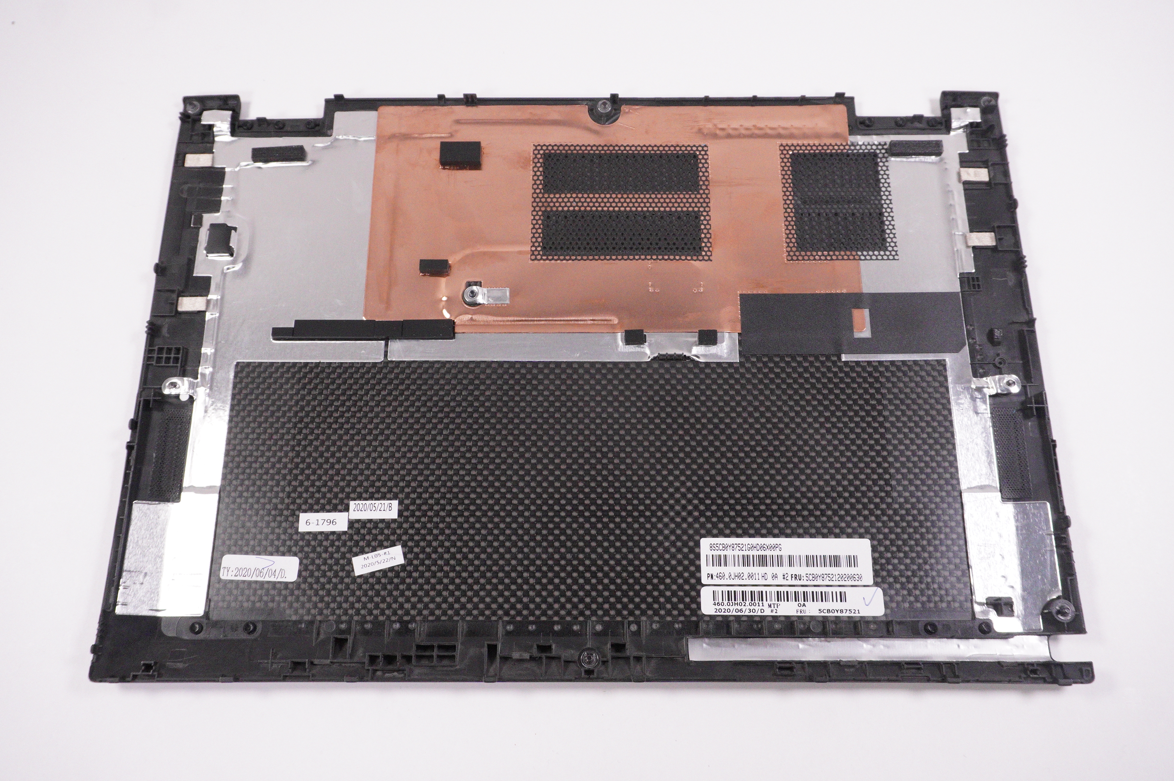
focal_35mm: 30
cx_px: 587
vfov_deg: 43.5
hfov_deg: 62.0
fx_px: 977
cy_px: 390
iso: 4000
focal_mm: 20
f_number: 6.3
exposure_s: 1/2000
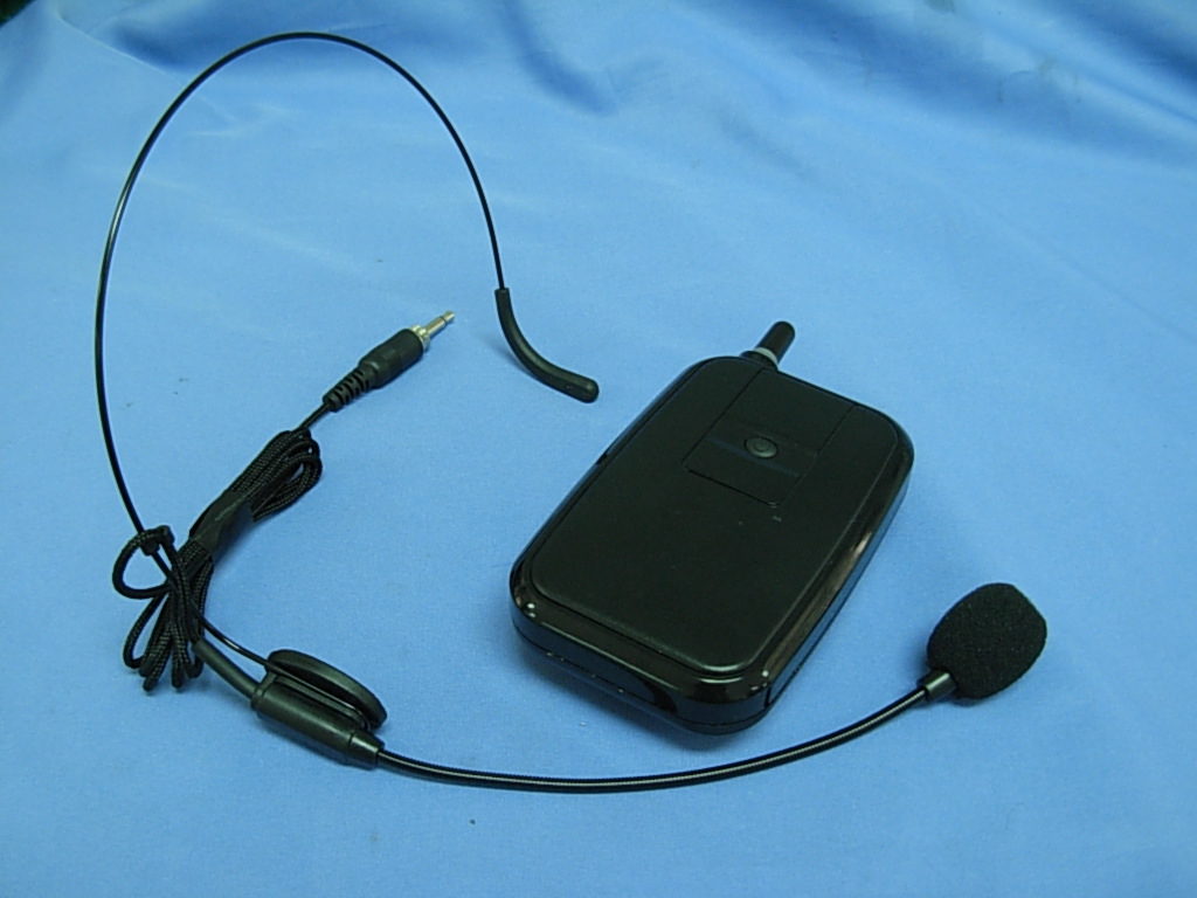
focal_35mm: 38
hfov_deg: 49.0
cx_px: 598
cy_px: 449
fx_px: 1314
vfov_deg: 37.7
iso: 200
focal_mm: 6.3
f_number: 2.9
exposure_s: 1/19
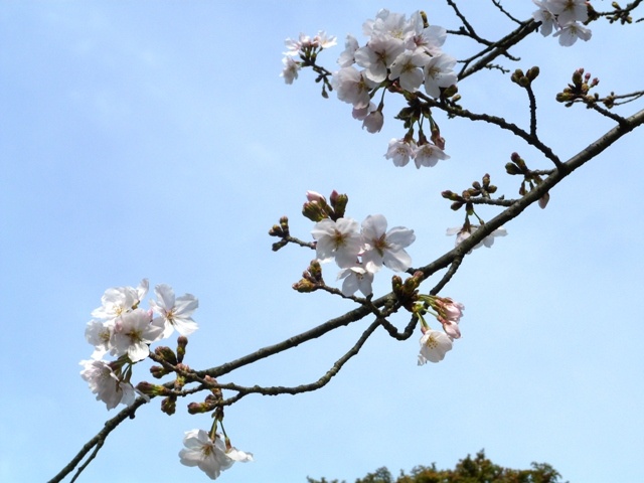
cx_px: 322
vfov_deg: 19.6
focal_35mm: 75
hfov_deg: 26.0
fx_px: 1395
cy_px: 242
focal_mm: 13.3
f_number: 5.6
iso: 80
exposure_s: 1/400
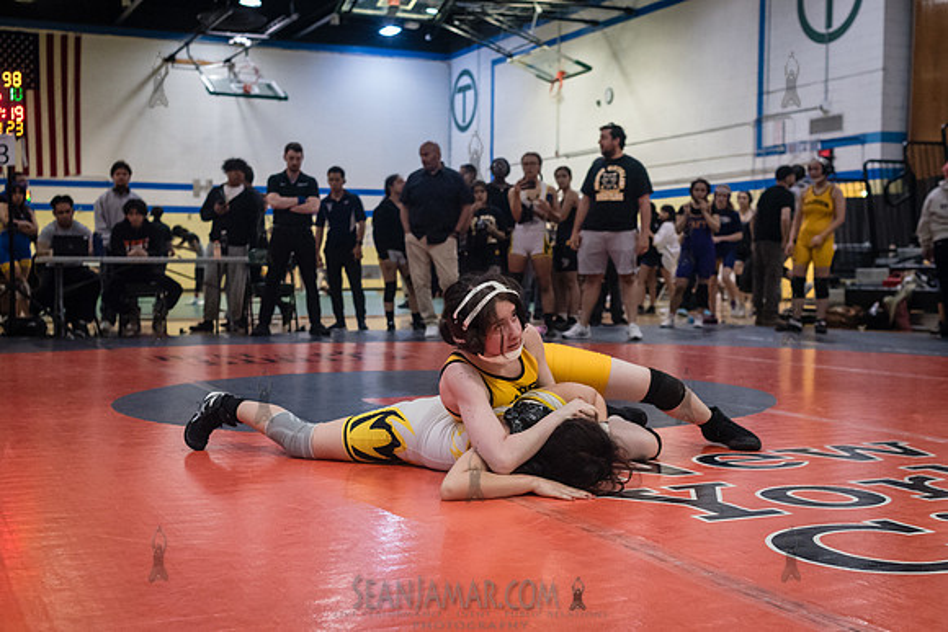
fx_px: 1248
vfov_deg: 28.4
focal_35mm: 47
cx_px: 470
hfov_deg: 41.6
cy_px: 357
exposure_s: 1/400
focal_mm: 35
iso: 5000
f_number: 3.2
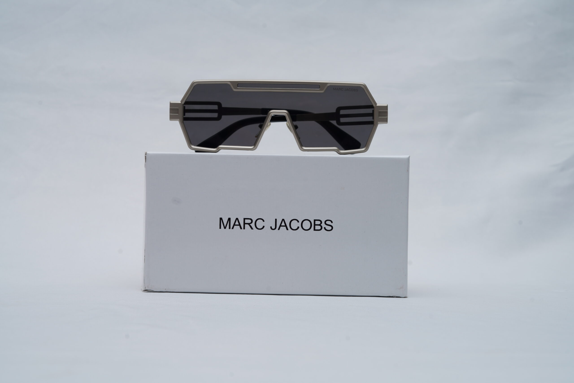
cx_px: 287
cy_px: 192
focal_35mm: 50
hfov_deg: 39.6
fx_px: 797
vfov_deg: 27.0
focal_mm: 50
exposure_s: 1/160
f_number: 9
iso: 100
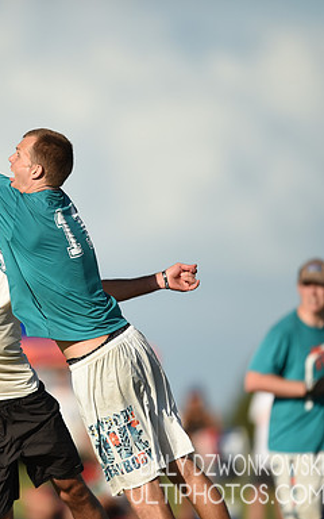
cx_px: 43
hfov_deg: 2.1
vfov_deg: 3.4
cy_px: 260
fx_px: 8703
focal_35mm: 616
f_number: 2.8
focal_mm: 400
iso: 125
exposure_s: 1/3200
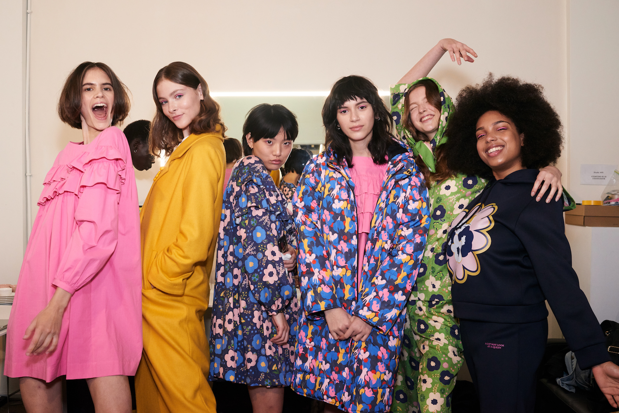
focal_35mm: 35
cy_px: 206
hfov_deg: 54.4
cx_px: 310
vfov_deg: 37.9
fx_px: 602
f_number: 8
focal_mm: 35
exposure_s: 1/125
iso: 800
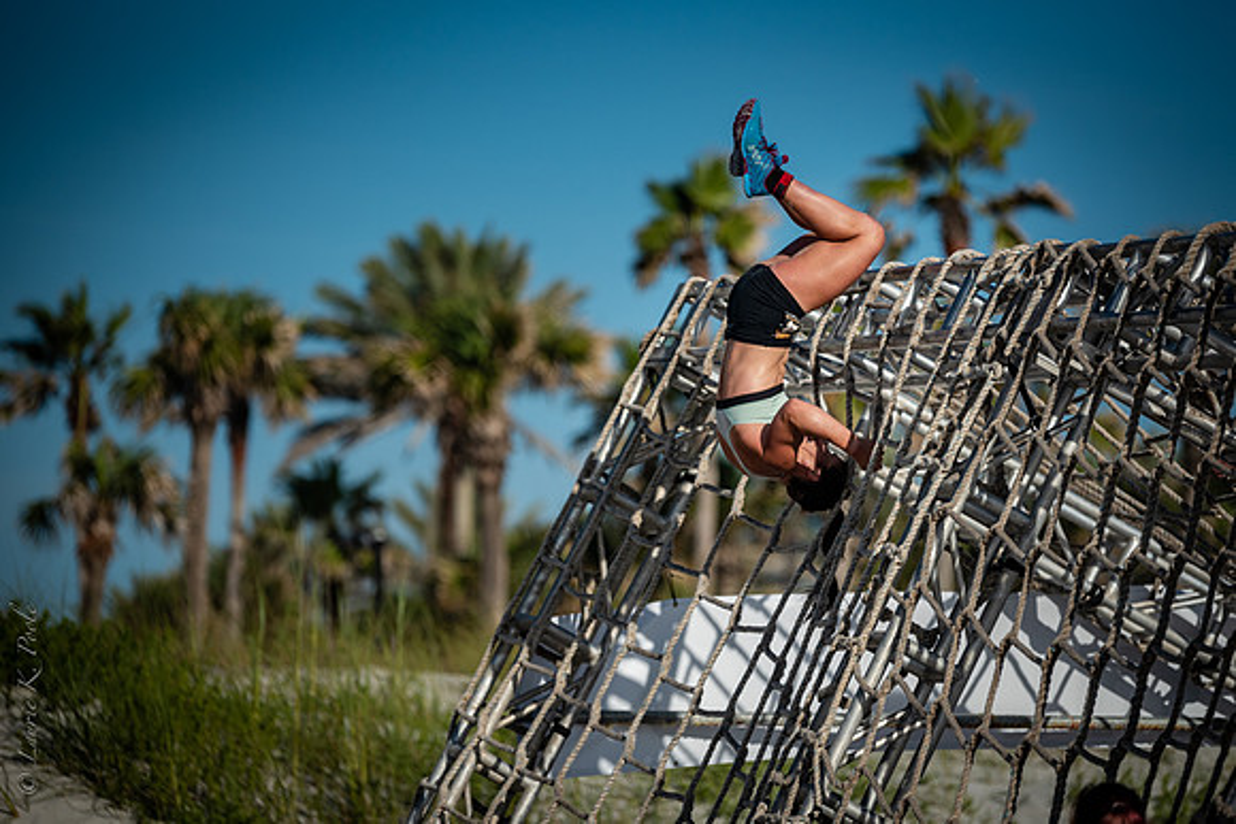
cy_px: 405
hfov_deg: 10.3
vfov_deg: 6.9
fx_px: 6869
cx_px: 694
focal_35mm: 200
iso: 220
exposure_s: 1/4000
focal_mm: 175
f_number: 2.8
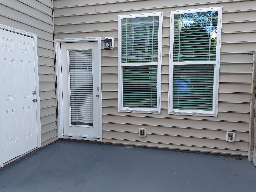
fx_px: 200
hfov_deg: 65.3
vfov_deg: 51.3
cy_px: 100
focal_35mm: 27
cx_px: 121
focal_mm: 5.23
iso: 50
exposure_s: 1/120
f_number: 1.8
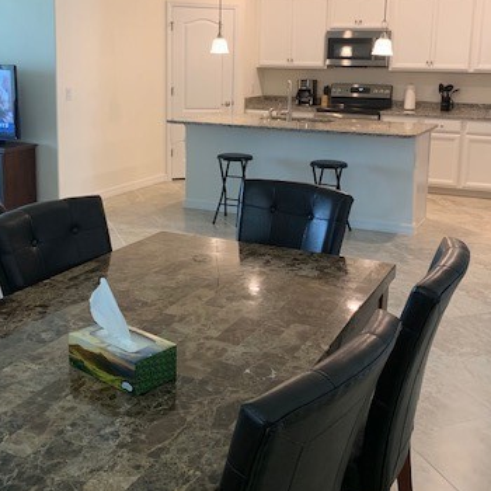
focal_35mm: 42
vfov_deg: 39.6
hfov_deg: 40.0
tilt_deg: -8.1
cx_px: 247
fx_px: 674
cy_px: 171
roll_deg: -1.7
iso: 125
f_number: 1.8
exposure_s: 1/60
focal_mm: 4.25
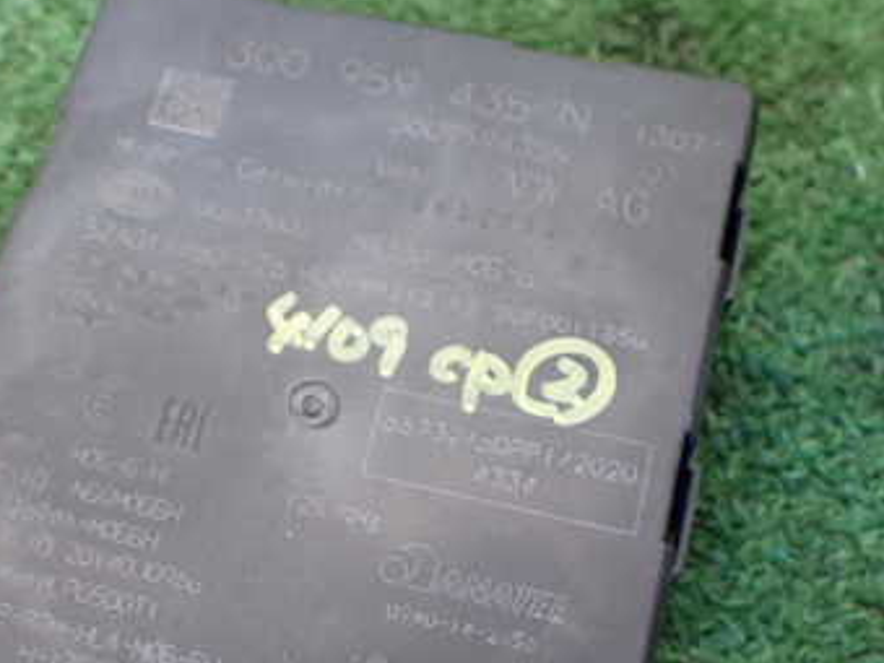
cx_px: 335
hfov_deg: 36.0
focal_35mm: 53
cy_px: 523
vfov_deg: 27.0
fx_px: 1353
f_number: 2.3
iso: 800
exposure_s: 1/50
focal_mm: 5.4
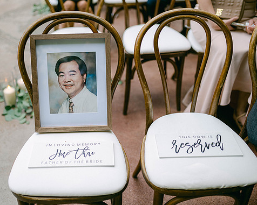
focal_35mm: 40
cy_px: 103
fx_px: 304
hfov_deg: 45.7
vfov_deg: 37.3
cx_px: 111
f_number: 1.8
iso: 100
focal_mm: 35
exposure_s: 1/640
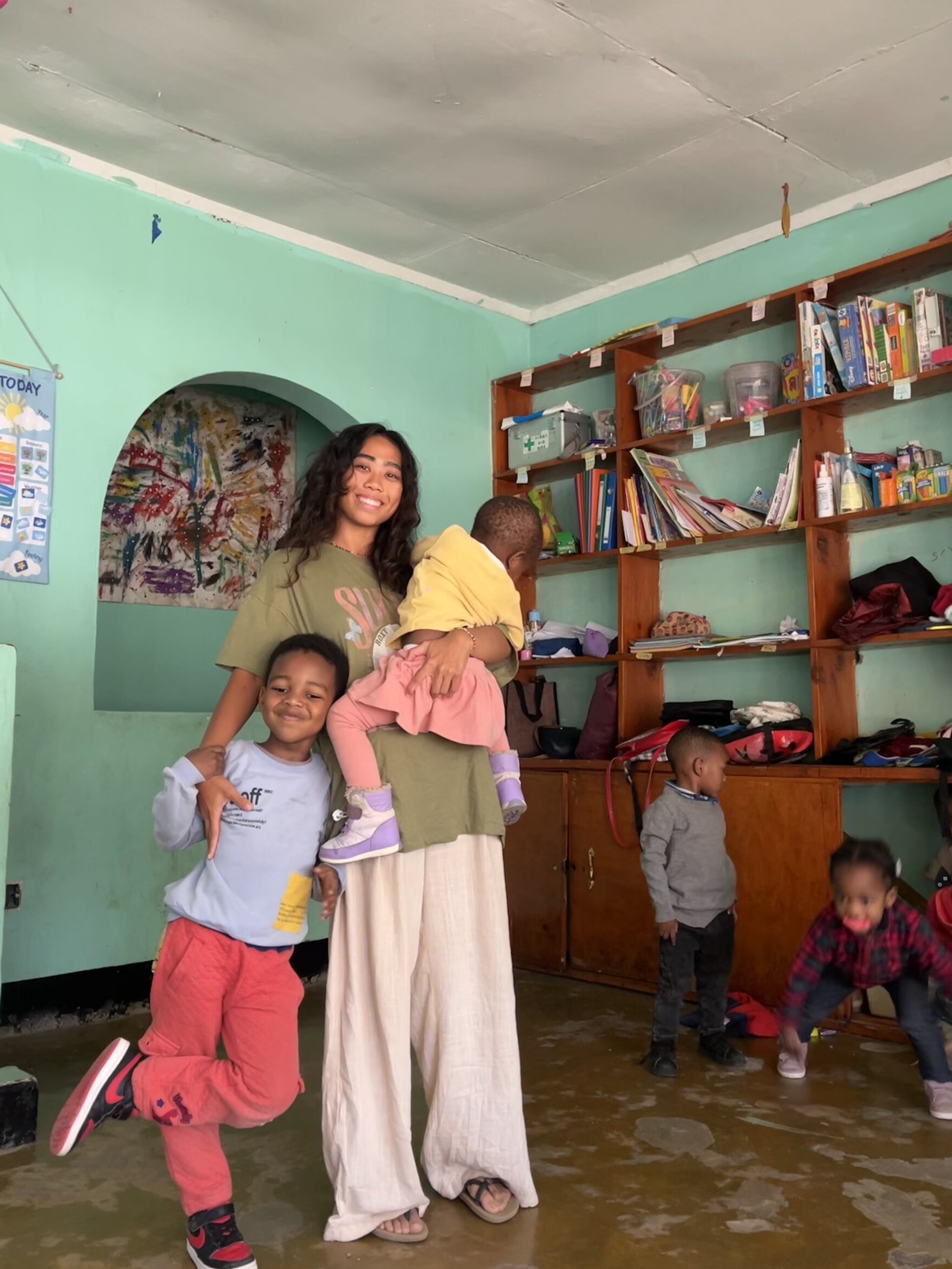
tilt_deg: +6.7
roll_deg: +0.6
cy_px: 598
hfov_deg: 48.1
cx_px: 425
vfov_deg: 61.6
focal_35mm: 29
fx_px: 1063
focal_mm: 5.1
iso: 320
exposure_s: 1/60
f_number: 1.6
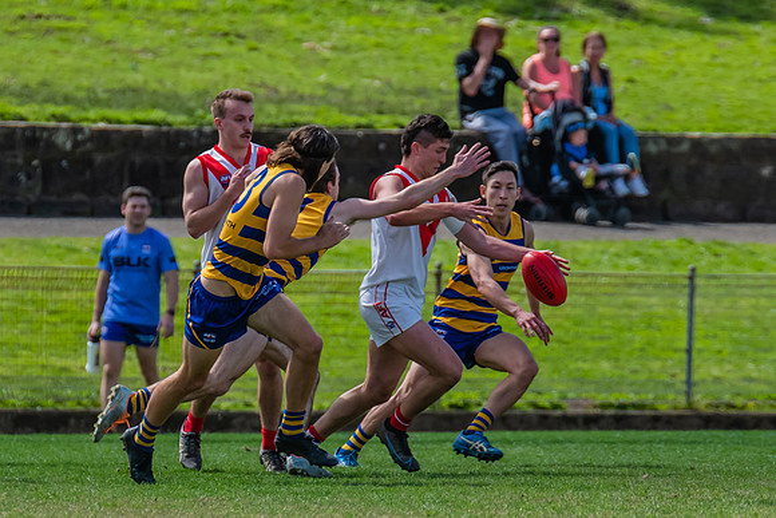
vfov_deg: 1.7
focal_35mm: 832
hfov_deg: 2.5
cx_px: 315
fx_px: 17946
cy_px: 332
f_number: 6.3
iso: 800
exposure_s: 1/2000
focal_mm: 420
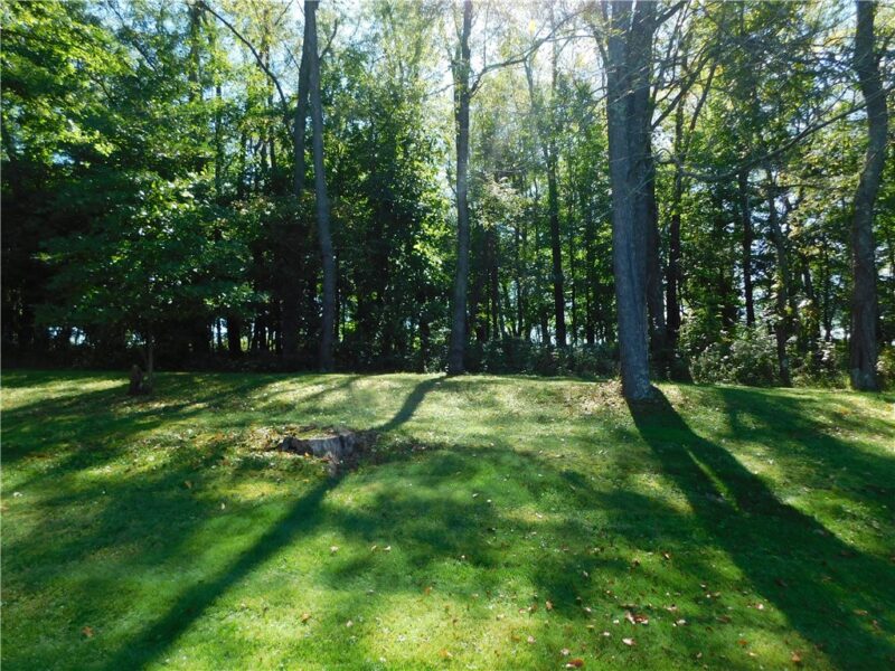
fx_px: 595
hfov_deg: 73.9
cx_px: 448
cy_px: 336
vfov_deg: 58.9
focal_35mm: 23
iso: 125
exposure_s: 1/320
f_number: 3
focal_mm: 4
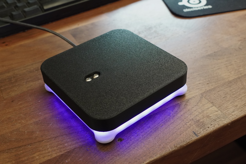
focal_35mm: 46
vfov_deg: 28.9
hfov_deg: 42.3
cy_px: 82
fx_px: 318
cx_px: 123
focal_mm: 31
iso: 3200
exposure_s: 1/50
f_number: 7.1
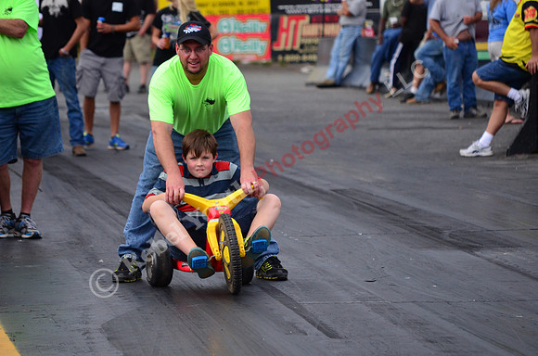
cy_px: 178
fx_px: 3691
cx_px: 269
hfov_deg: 8.3
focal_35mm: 248
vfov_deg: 5.5
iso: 1000
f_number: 5.6
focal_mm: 165
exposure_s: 1/2000
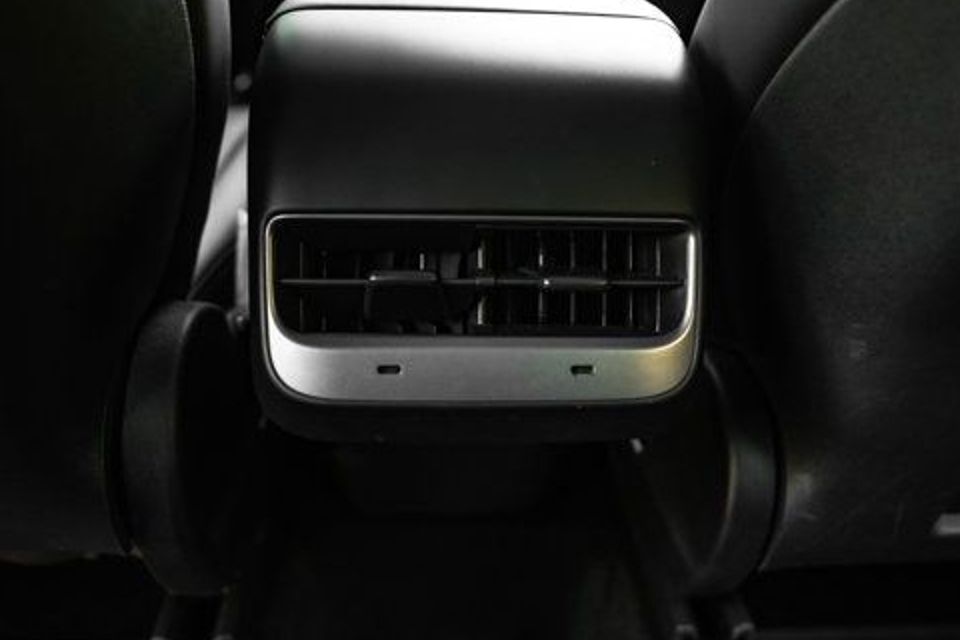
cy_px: 273
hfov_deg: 58.7
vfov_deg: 41.0
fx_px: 853
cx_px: 476
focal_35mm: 32
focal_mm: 24
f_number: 2.8
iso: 1000
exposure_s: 1/125
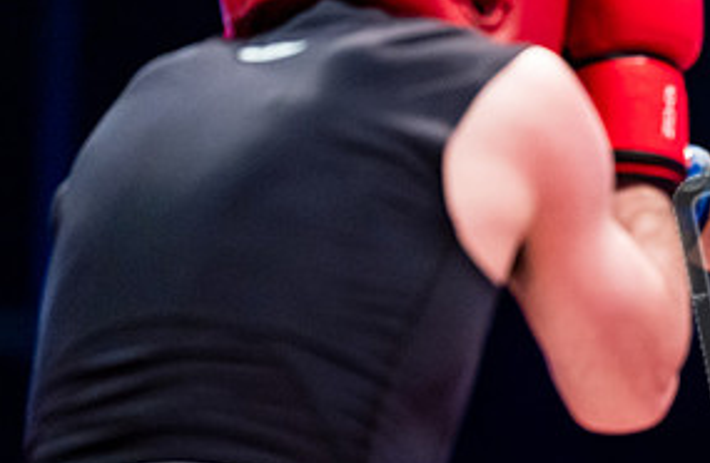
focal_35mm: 268
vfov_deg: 5.0
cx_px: 903
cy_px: 388
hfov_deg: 7.7
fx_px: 5251
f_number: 2
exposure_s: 1/1250
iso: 3200
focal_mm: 100
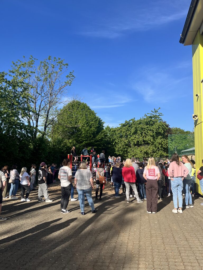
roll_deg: -0.2
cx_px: 102
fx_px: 203
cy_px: 135
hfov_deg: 53.1
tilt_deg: +5.9
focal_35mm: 26
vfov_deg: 67.3
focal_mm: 5.1
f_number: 1.6
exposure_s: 1/2309
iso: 50
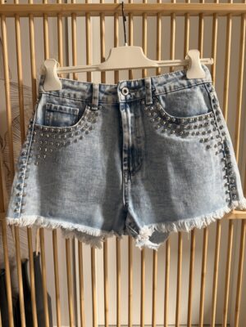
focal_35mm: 24
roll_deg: +0.2
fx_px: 227
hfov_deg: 56.8
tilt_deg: -8.5
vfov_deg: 71.6
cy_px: 164
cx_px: 123
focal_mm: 6.76
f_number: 1.78
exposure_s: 1/50
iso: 500
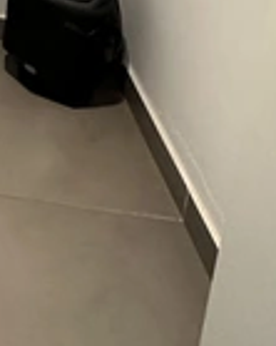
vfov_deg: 23.8
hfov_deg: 19.9
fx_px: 603
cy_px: -199
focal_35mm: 59
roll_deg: -0.4
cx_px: -201
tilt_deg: -15.9
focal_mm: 2.22
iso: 400
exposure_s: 1/60
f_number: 2.2
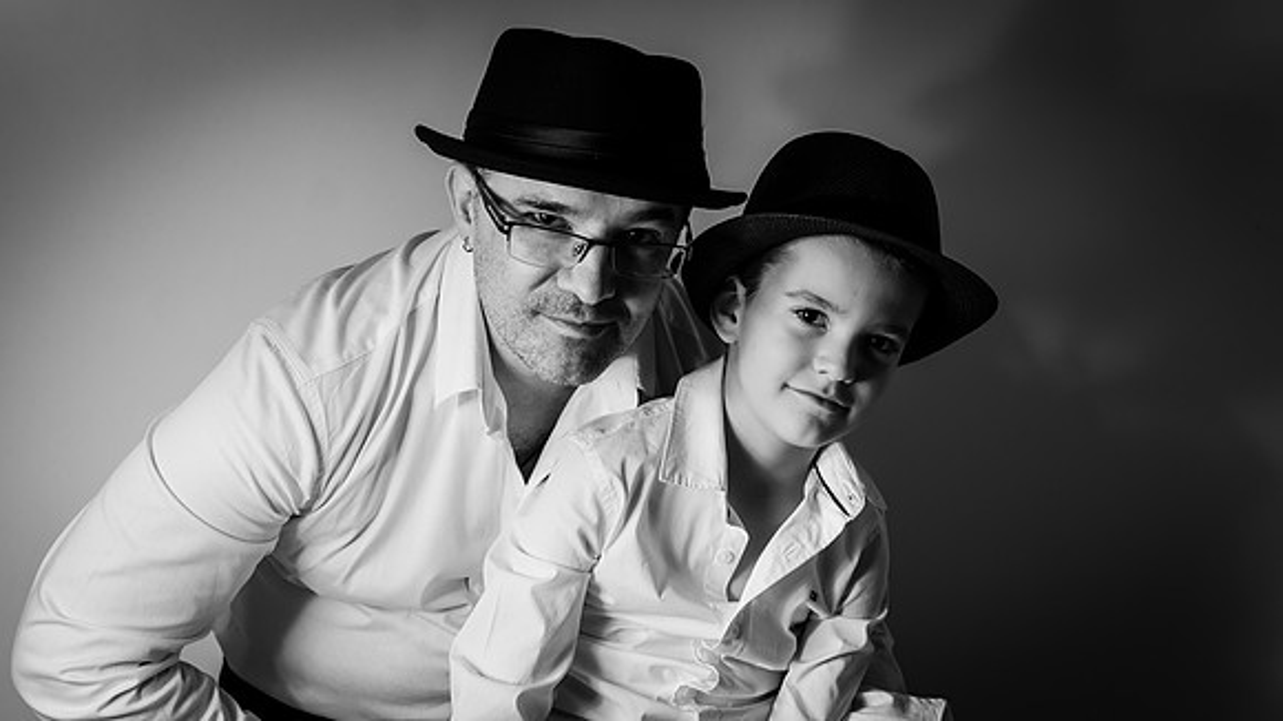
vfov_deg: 24.1
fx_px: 1692
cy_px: 381
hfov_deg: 41.3
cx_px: 794
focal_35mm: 50
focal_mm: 35
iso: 100
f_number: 4
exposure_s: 1/80
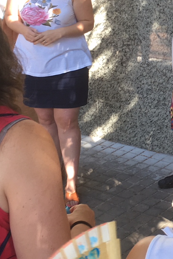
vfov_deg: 23.3
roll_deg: -2.9
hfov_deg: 14.9
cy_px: 94
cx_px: 238
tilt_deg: -15.9
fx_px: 627
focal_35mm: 87
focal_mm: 4.15
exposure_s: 1/50
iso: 25
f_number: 2.2
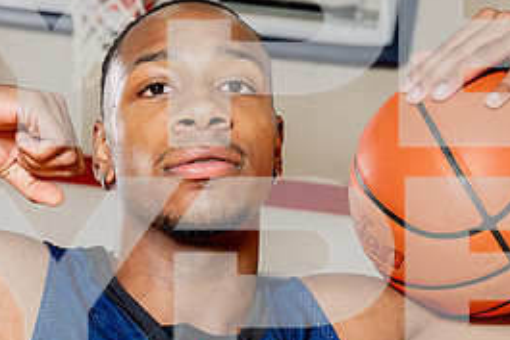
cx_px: 137
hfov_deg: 16.7
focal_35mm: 122
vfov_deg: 11.2
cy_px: 279
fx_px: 1729
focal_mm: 52
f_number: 5.6
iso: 320
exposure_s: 1/250
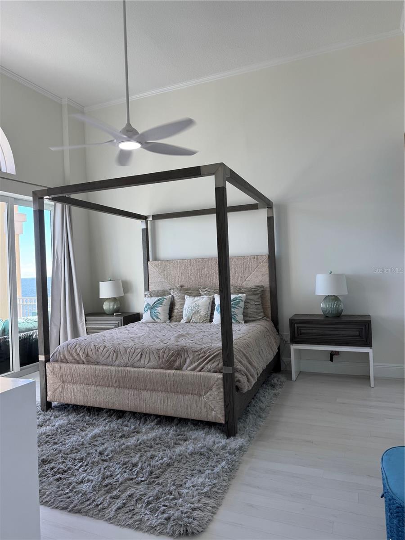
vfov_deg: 71.6
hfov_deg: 56.8
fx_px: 374
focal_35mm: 24
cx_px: 202
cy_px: 270
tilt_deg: +0.1
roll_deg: +3.5
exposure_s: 1/126
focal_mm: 6.76
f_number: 1.78
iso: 50
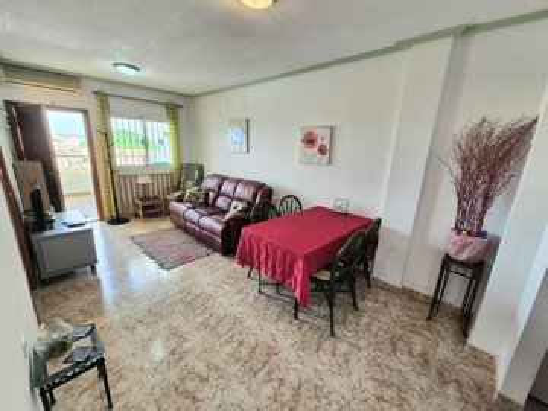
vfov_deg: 89.9
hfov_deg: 106.2
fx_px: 206
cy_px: 206
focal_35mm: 13
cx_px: 274
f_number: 2.2
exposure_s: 1/50
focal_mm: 2.2
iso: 80
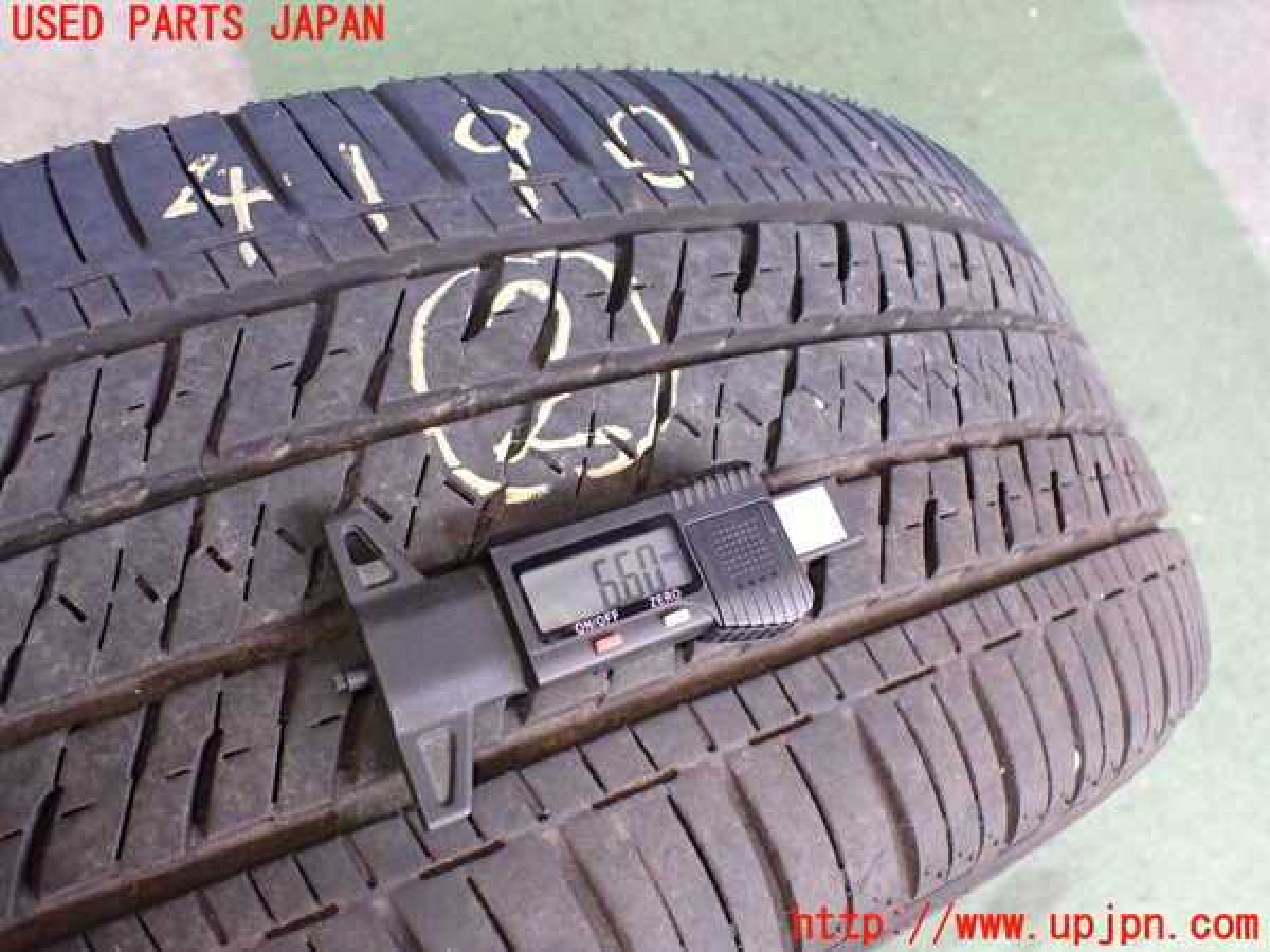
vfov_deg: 46.8
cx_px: 635
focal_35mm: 30
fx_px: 1101
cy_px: 476
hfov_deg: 60.0
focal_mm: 5.4
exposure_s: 1/125
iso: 500
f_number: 2.3
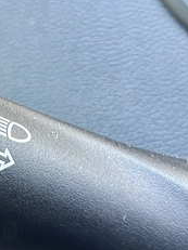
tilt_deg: -10.4
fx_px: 1203
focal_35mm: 166
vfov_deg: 11.7
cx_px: -127
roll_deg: +4.0
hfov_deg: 8.6
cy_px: -24
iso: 125
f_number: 1.78
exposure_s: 1/91
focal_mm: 6.86
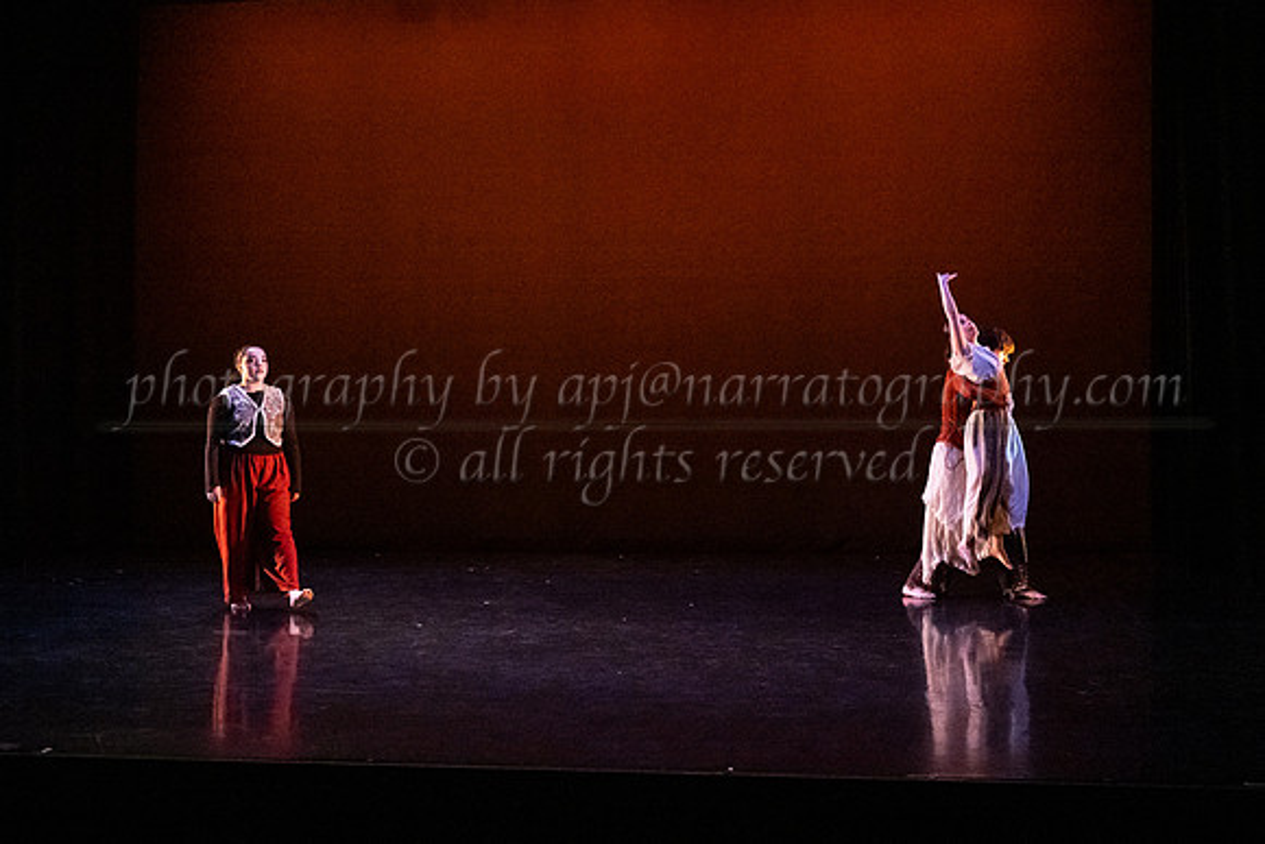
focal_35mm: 48
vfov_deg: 27.8
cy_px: 433
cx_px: 673
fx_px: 1703
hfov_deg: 40.7
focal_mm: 40
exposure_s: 1/400
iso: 4000
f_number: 4
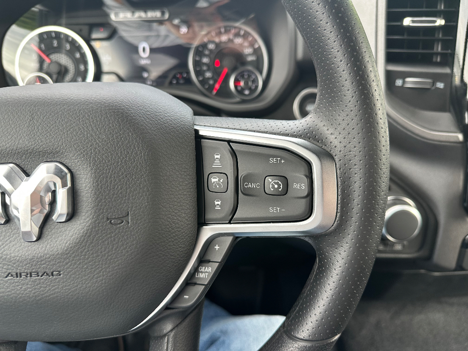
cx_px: 234
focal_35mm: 24
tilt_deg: -30.8
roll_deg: +1.2
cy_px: 176
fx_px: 324
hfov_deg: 71.6
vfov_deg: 56.8
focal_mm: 6.86
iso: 125
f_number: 1.78
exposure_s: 1/121
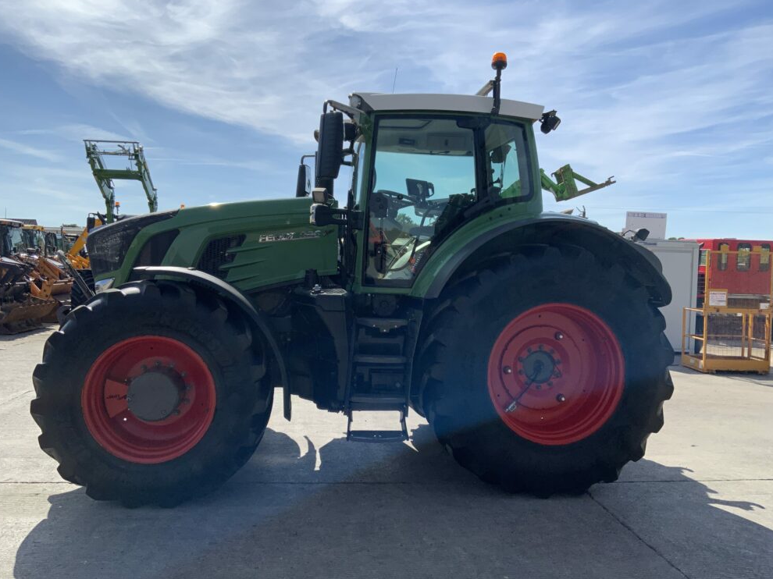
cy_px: 293
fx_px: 670
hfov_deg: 60.0
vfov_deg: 46.8
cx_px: 390
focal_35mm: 30
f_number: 1.8
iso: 20
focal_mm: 3
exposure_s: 1/2538
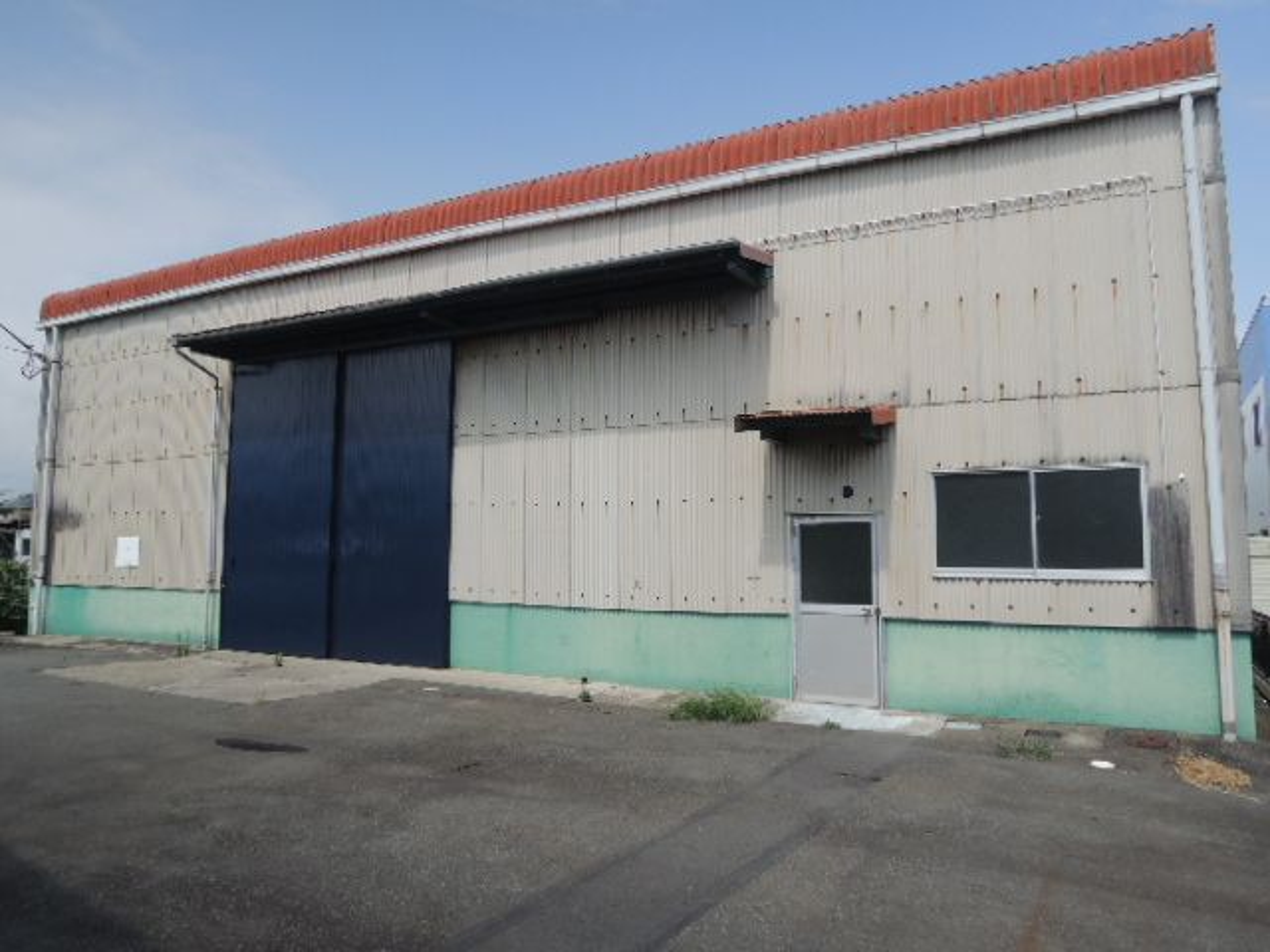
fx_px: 881
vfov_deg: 56.8
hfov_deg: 71.6
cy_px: 476
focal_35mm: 24
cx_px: 635
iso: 100
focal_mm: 4.3
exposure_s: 1/1600
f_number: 3.2
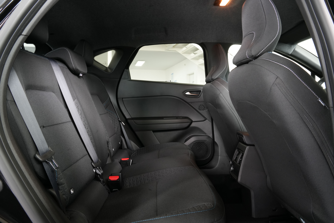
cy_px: 112
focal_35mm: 24
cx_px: 167
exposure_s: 1
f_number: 16
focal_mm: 24
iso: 800
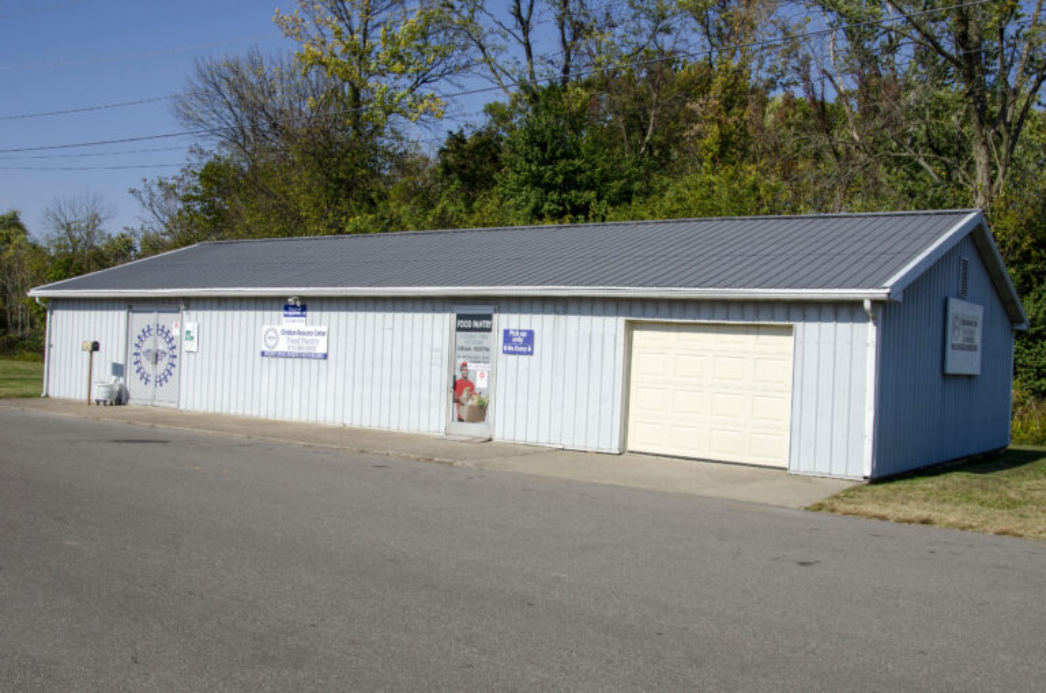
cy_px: 346
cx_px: 523
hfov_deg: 53.2
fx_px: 1044
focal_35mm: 36
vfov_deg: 36.7
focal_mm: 24
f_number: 9
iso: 100
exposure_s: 1/320
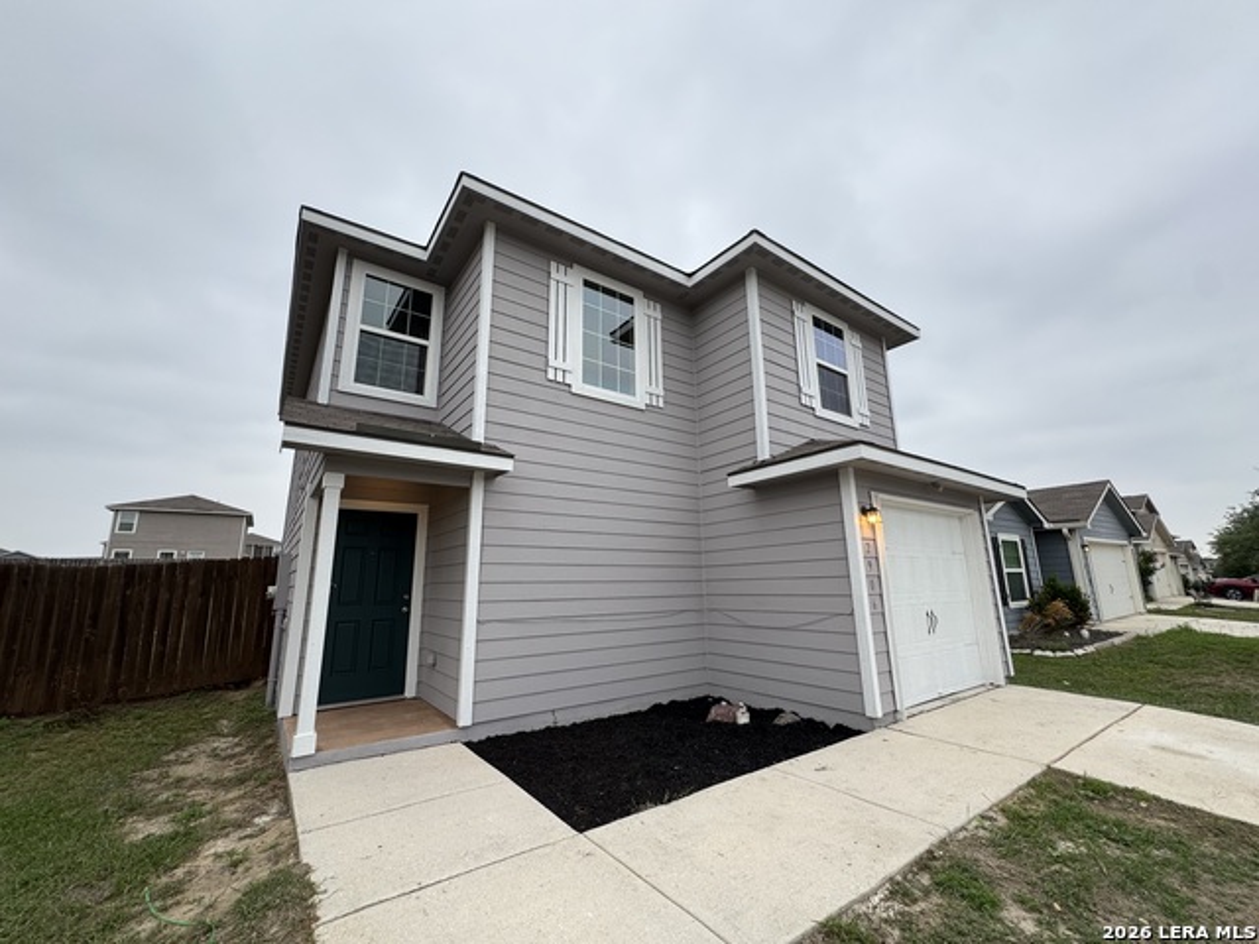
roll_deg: +0.7
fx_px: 509
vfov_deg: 85.7
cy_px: 472
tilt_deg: +11.9
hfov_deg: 102.1
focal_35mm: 14
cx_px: 630
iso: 40
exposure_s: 1/238
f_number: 2.2
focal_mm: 2.22
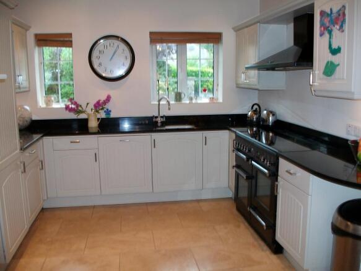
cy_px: 136
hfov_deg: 56.8
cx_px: 180
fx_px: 334
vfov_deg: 44.1
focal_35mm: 32
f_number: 2.9
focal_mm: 5.7
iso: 125
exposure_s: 1/40
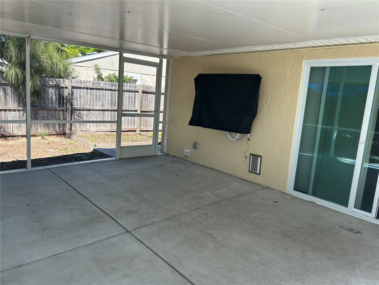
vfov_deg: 53.1
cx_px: 190
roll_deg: -3.9
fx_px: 285
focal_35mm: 26
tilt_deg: -7.9
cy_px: 142
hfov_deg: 67.3
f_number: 1.5
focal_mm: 5.7
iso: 50
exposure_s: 1/536
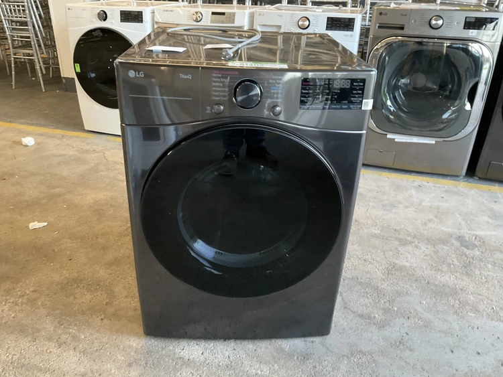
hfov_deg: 61.6
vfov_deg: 48.3
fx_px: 422
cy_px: 188
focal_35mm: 29
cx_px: 252
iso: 250
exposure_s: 1/40
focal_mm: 3
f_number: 1.8
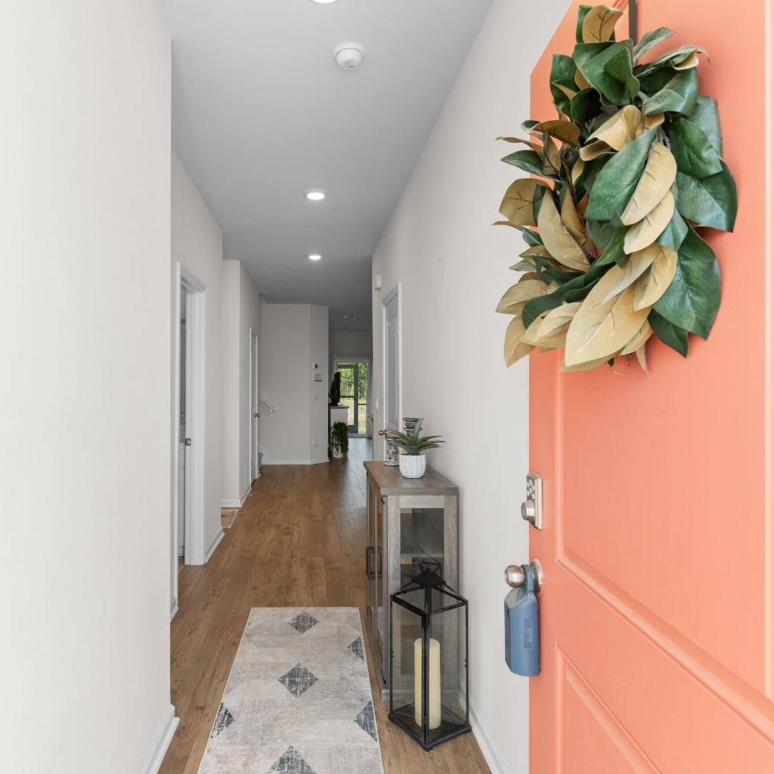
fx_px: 506
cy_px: 375
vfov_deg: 74.8
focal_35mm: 20
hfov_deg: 74.3
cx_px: 323
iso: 100
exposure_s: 1/30
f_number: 4.5
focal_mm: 10
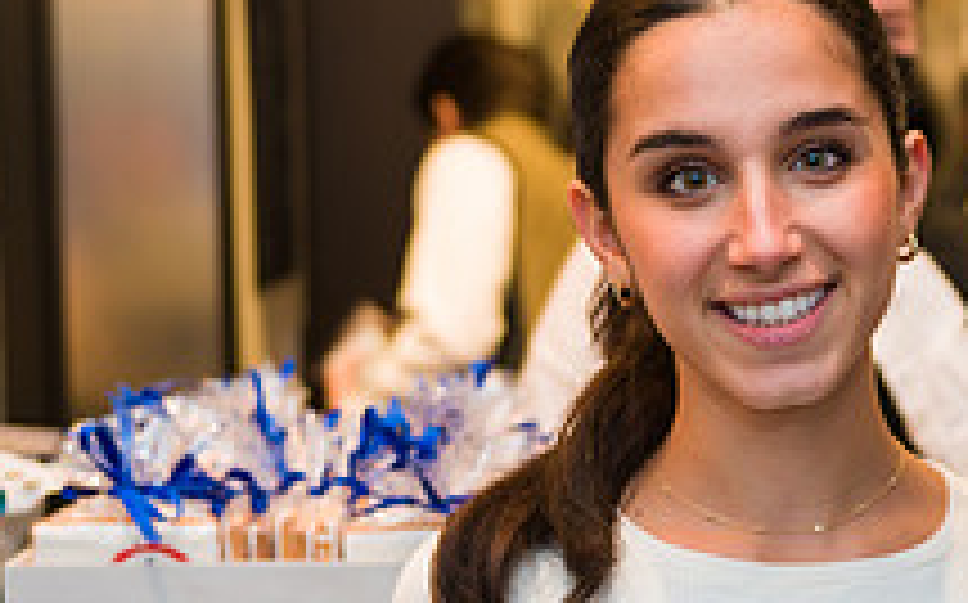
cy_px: 536
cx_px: 968
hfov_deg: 18.5
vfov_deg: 11.8
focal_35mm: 110
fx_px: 2900
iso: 400
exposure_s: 1/160
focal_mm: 40
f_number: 3.2
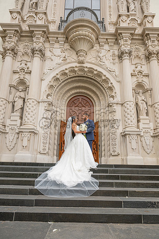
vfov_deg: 73.7
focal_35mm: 24
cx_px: 80
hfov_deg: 53.1
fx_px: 159
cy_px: 120
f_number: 7.1
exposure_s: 1/200
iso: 200
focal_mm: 24
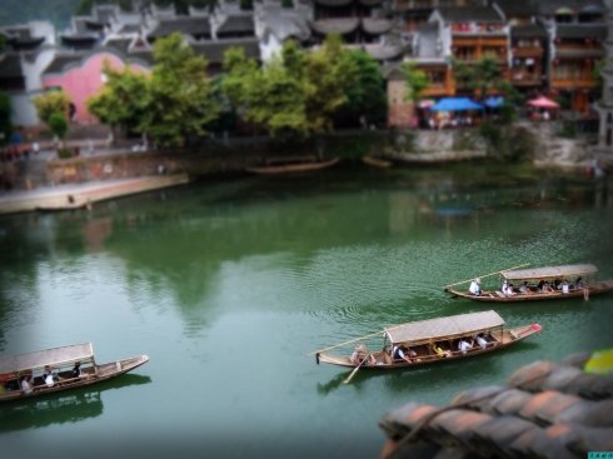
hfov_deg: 51.4
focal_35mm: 36
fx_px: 637
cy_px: 230
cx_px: 306
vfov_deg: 39.6
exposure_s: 1/400
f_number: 3.6
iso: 80
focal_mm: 6.4
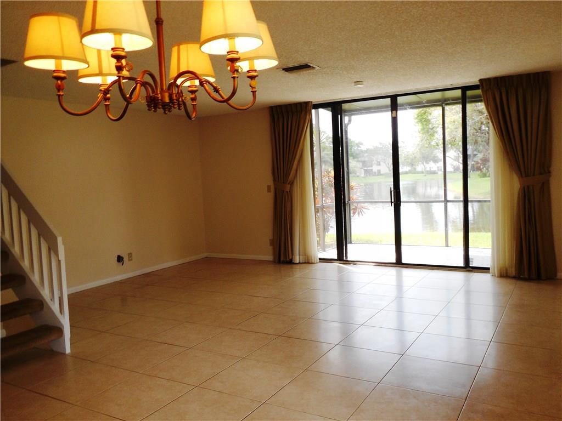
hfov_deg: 61.7
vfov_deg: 48.2
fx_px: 471
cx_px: 281
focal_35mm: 29
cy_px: 210
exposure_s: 1/30
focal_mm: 5.2
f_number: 4
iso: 125
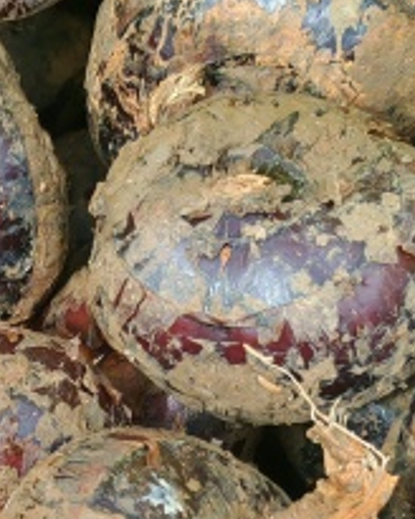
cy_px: 865
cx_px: -326
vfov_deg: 13.0
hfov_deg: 10.6
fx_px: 2103
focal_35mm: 137
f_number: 1.9
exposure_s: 1/740
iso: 50
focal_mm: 5.52
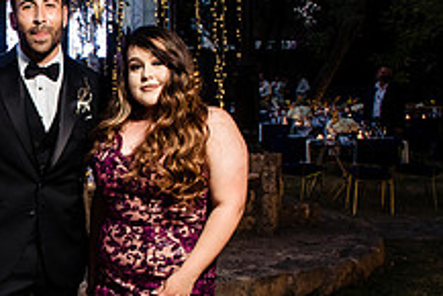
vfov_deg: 20.2
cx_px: -63
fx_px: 825
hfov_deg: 27.2
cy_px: 219
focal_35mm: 67
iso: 1250
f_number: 6.3
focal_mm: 24
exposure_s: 1/125
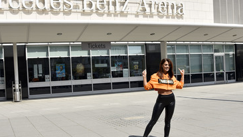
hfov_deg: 50.3
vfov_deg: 29.7
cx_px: 105
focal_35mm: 40
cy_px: 78
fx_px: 258
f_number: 8
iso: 125
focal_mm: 31
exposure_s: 1/400
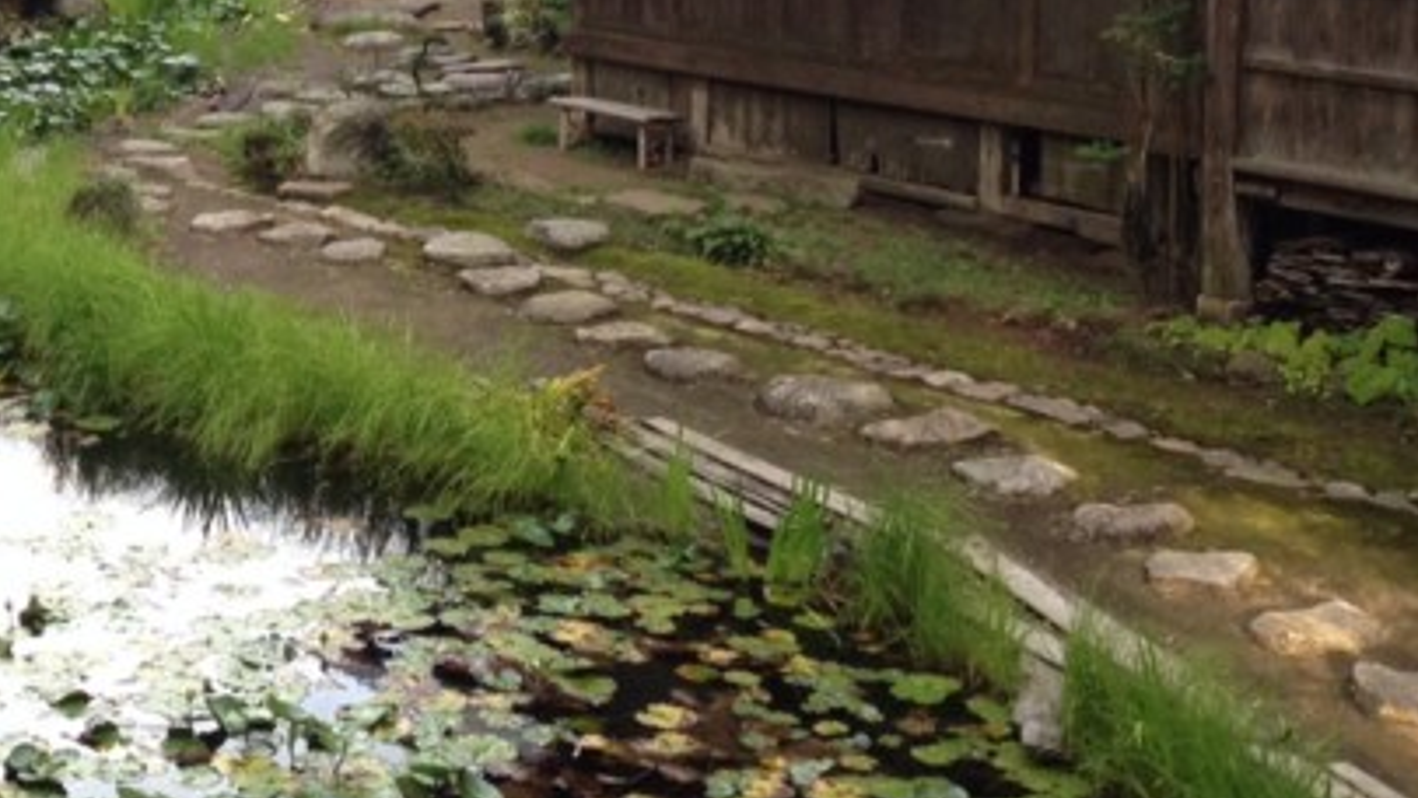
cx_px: 53
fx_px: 2670
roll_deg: +1.5
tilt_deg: -7.5
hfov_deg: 28.2
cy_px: -56
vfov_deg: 16.5
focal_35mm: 71
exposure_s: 1/120
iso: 80
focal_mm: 4.12
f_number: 2.4
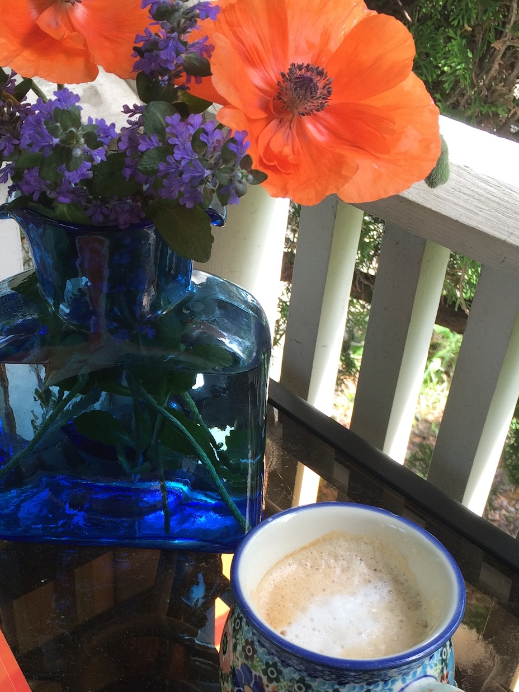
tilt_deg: -41.2
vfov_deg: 37.7
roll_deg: +2.5
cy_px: 474
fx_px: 999
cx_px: 141
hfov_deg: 28.8
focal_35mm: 50
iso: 32
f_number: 2.2
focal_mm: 4.15
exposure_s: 1/121
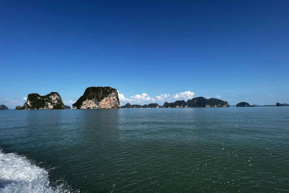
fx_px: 112
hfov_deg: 104.2
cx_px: 145
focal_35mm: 14
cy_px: 102
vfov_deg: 81.1
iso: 32
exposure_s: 1/2370
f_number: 1.8
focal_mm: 1.57
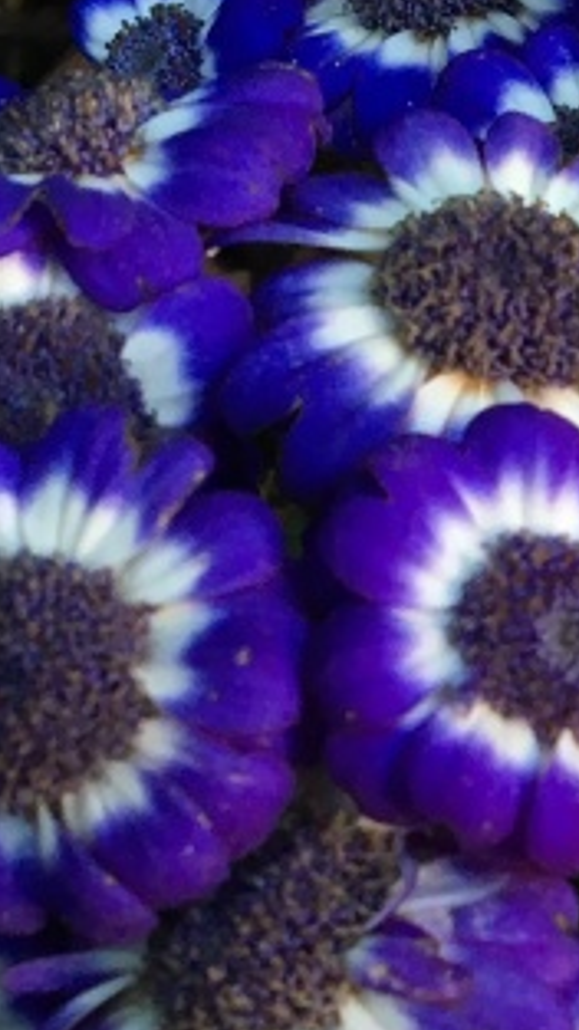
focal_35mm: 138
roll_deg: -6.7
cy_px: 972
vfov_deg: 15.3
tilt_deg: -44.4
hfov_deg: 8.5
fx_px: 3768
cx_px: 967
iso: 25
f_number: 2.2
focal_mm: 4.15
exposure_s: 1/33
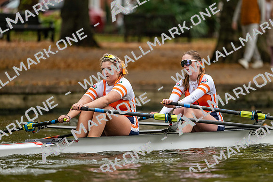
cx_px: 136
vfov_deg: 3.4
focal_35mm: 400
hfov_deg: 5.2
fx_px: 3034
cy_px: 91
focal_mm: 400
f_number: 4.5
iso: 2000
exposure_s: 1/2500
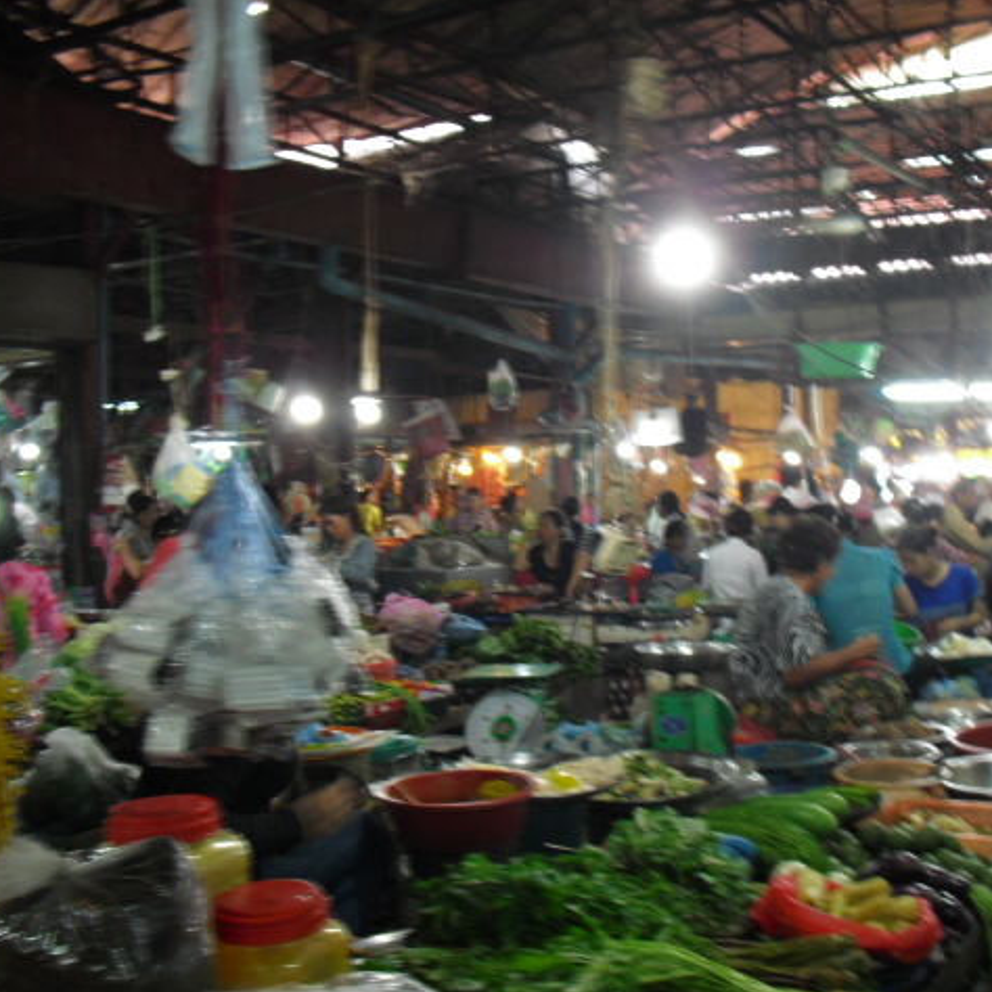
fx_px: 1394
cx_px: 609
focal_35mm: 43
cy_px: 496
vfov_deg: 39.2
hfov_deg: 39.0
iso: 200
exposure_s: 1/10
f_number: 3.1
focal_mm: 6.3
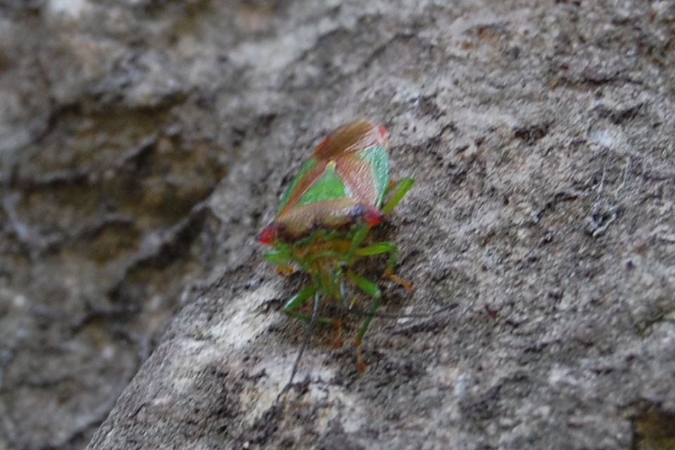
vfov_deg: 16.6
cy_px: 225
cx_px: 338
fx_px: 1547
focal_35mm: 82
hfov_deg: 24.6
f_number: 5.6
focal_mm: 55
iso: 400
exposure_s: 1/60
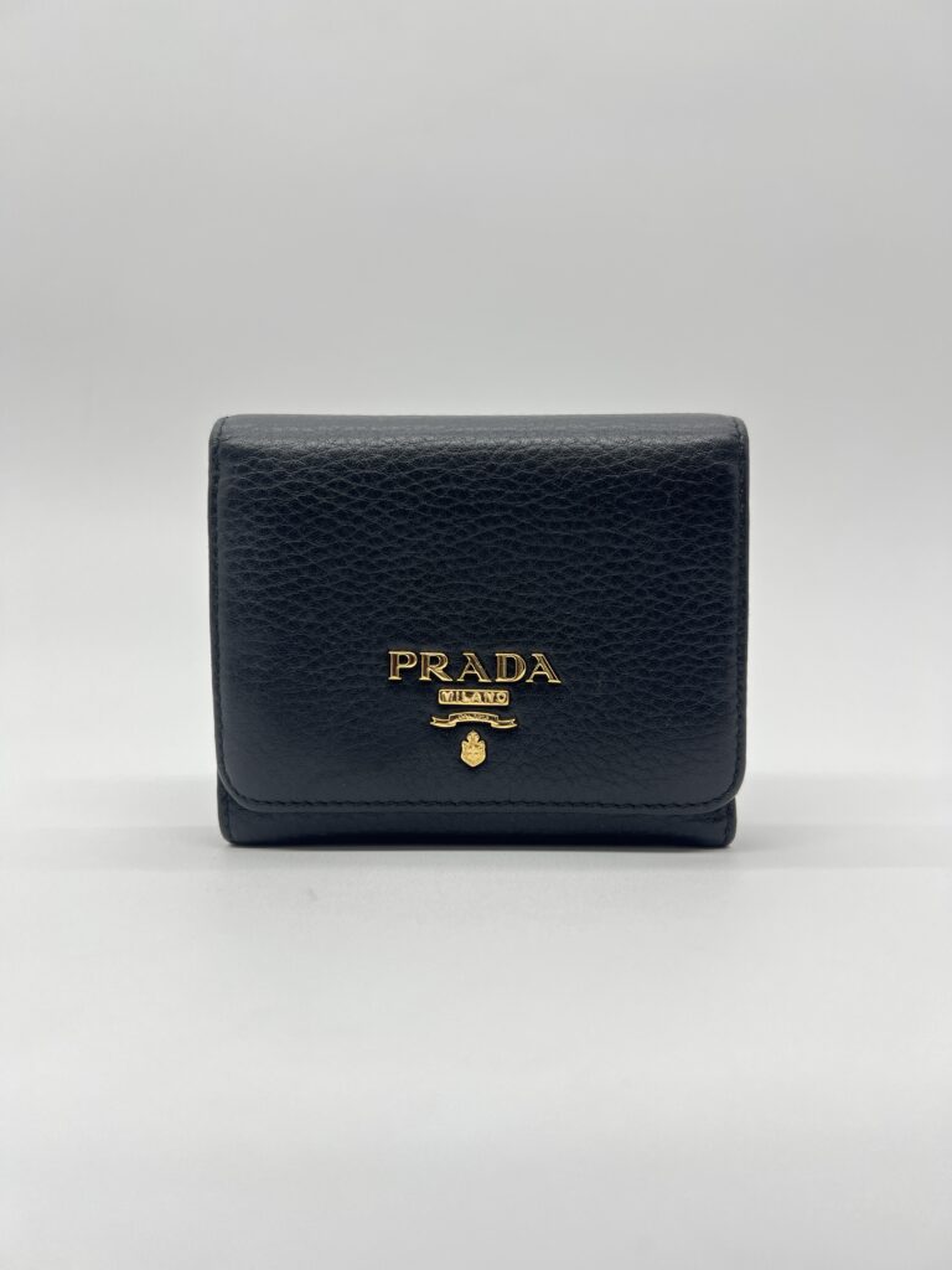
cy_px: 635
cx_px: 476
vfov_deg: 67.3
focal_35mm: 26
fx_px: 953
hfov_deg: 53.1
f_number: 1.5
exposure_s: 1/110
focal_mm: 5.7
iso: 32
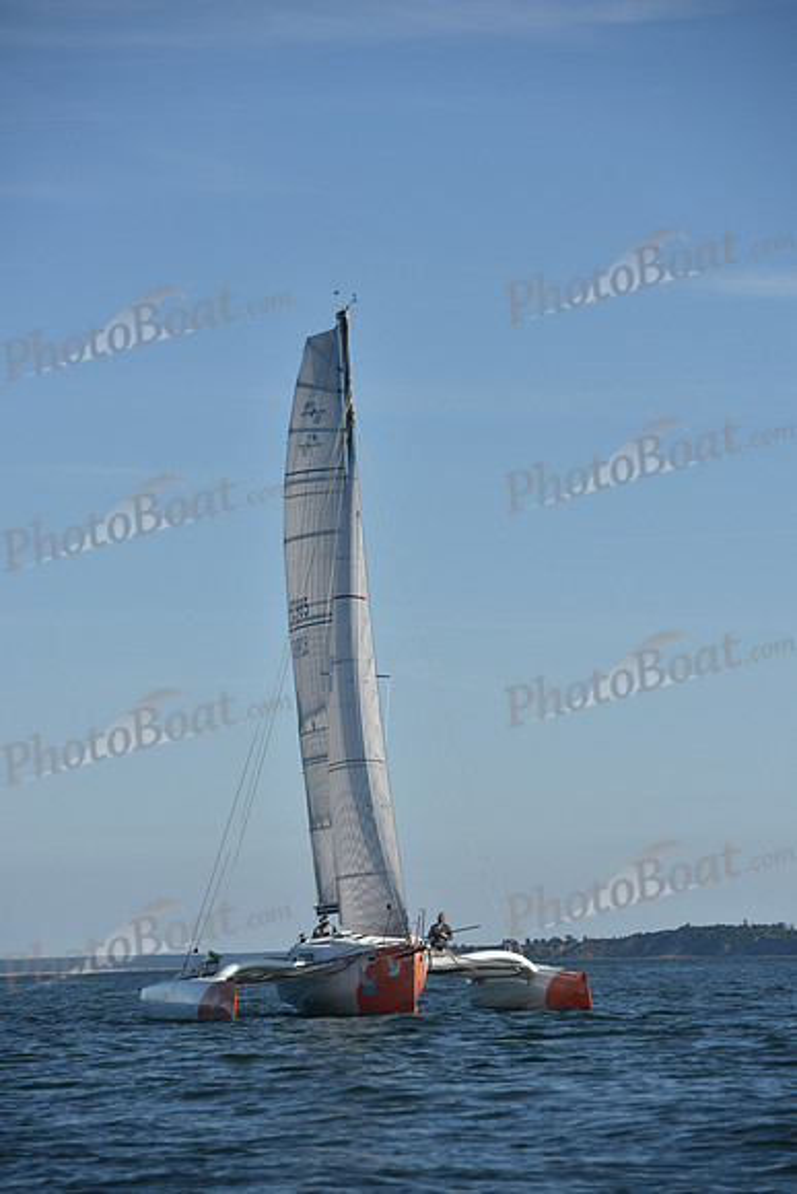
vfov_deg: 12.4
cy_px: 597
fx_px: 5476
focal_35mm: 165
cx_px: 398
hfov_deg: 8.3
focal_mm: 165
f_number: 6.3
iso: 250
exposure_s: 1/1000
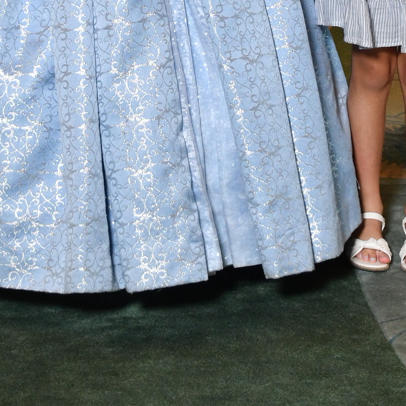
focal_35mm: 166
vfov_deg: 10.3
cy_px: -160
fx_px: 2203
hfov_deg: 10.5
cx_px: 184
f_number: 5.6
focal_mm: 32
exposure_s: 1/60
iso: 640
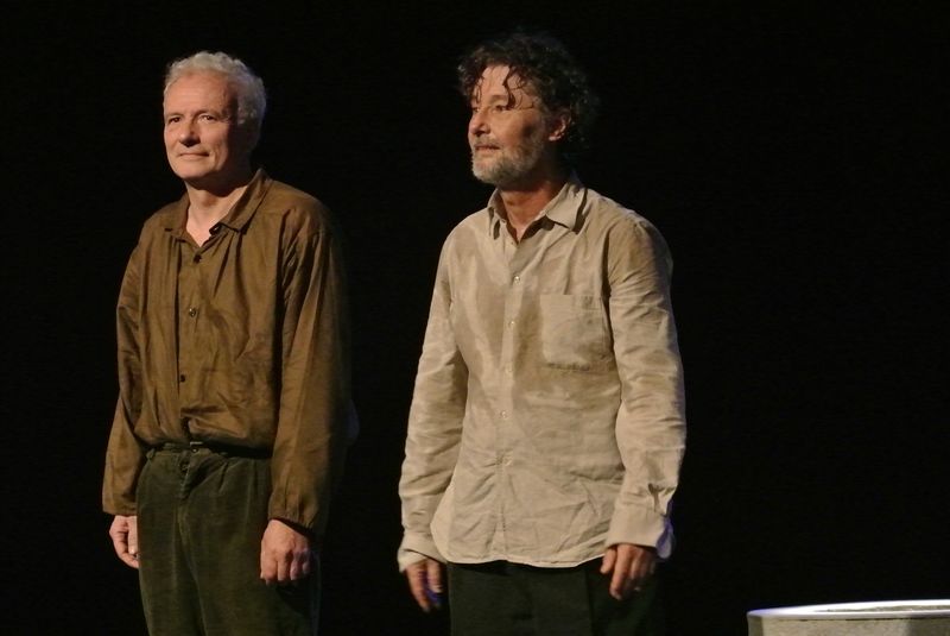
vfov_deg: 10.7
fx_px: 3381
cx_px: 475
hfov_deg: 16.0
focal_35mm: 128
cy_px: 318
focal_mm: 47.5
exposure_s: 1/80
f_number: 6.3
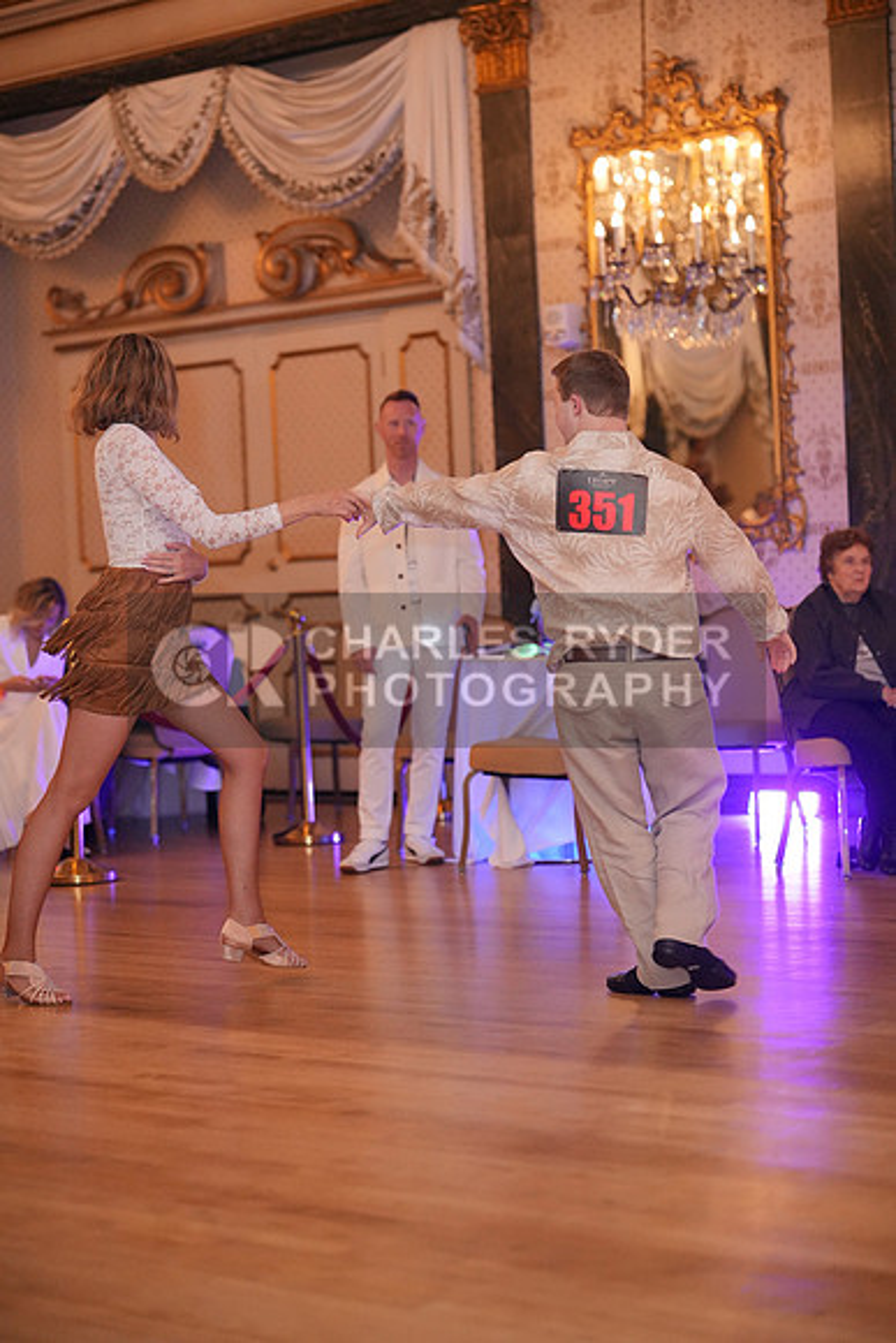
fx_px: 2612
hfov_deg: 19.5
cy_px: 672
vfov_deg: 28.8
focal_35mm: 70
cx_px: 448
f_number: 2
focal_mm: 70
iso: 5000
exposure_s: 1/250
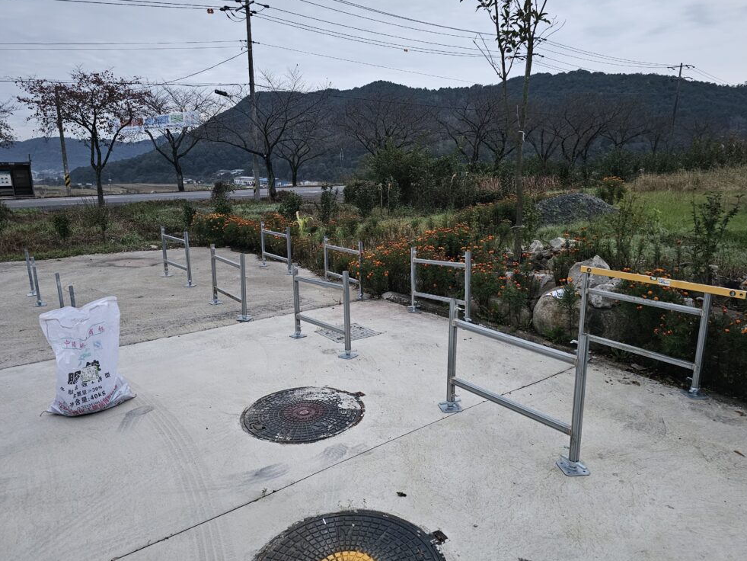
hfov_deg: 71.6
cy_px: 288
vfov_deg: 56.8
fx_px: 518
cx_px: 376
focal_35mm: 24
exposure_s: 1/60
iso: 800
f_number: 1.7
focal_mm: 6.3
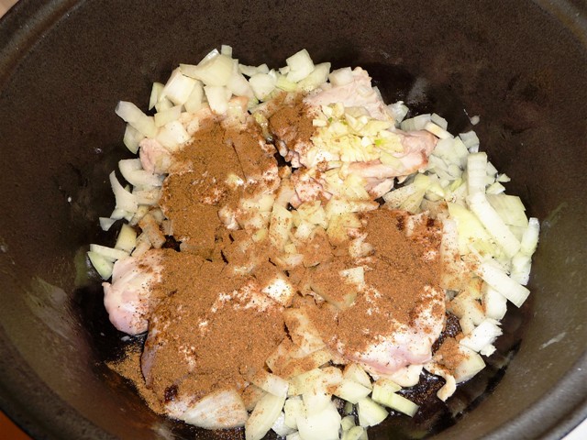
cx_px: 294
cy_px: 220
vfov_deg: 46.8
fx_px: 509
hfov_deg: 60.0
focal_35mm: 30
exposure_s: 1/30
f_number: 3.4
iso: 100
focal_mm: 5
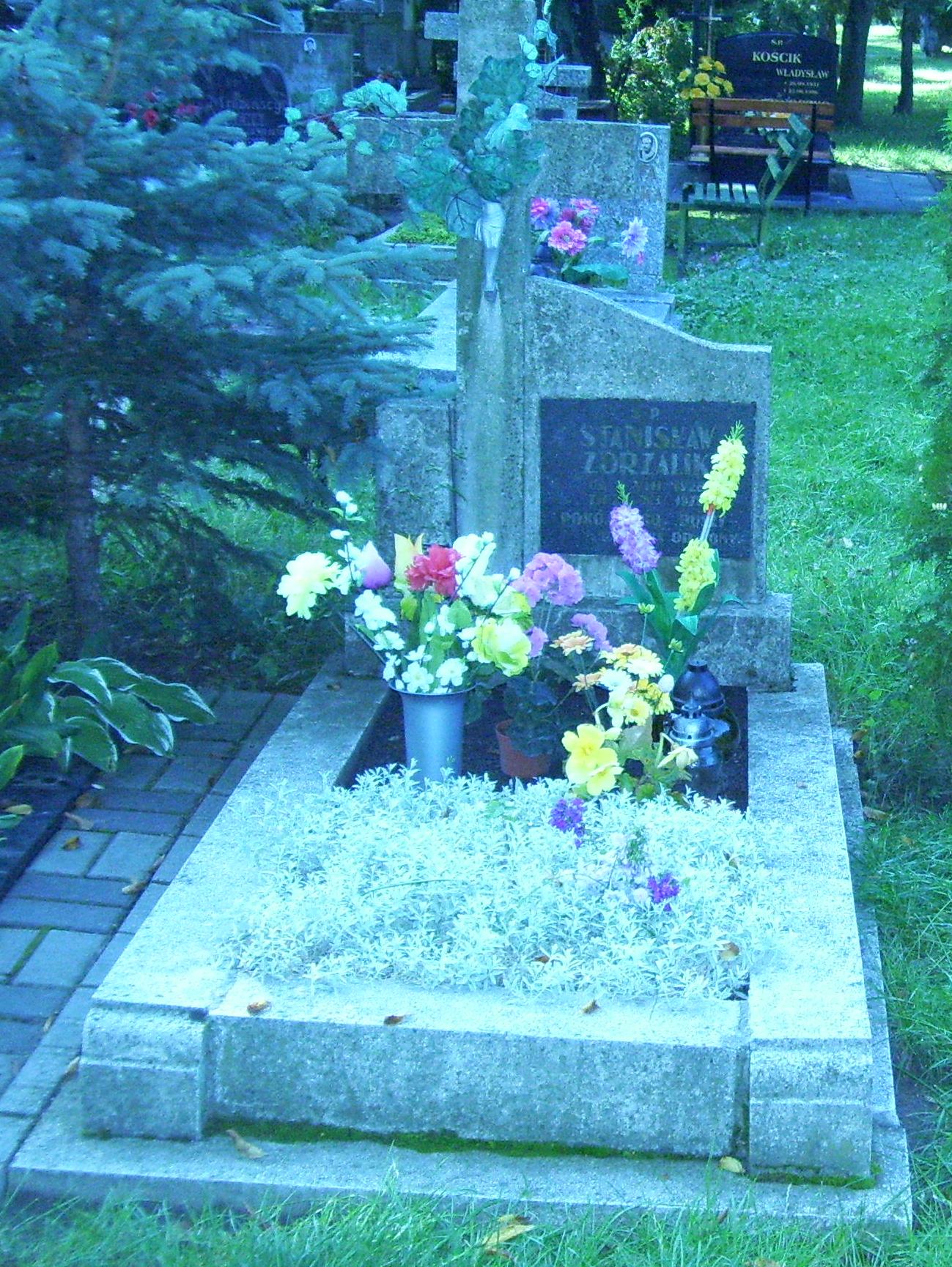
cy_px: 634
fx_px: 1319
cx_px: 476
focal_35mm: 36
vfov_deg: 51.3
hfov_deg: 39.7
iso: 400
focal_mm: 6
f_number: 2.7
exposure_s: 1/320
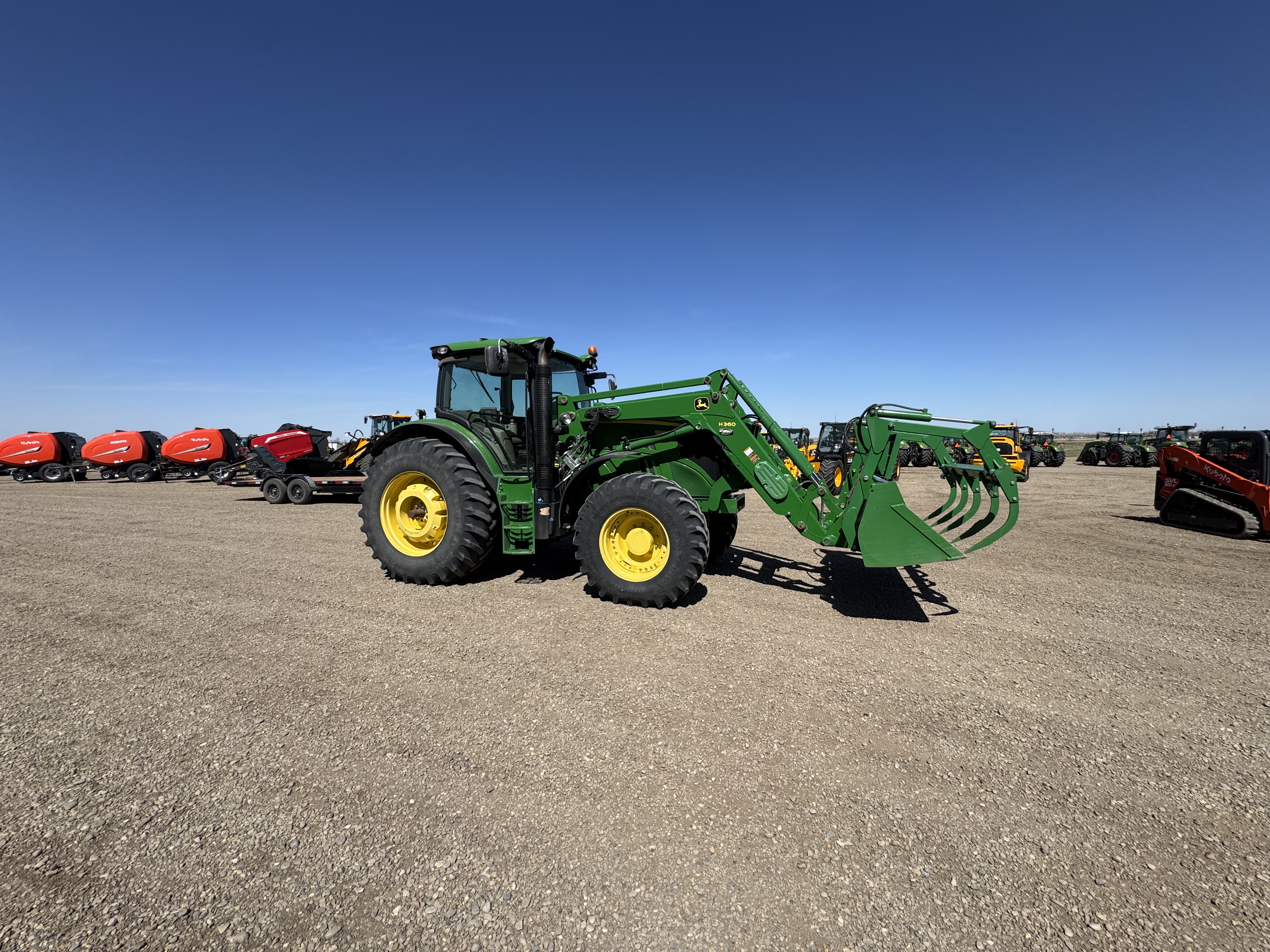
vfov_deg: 85.7
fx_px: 514
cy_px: 476
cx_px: 635
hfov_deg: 102.1
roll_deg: +1.4
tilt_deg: -4.9
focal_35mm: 14
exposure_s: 1/2415
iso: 50
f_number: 2.2
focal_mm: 2.22
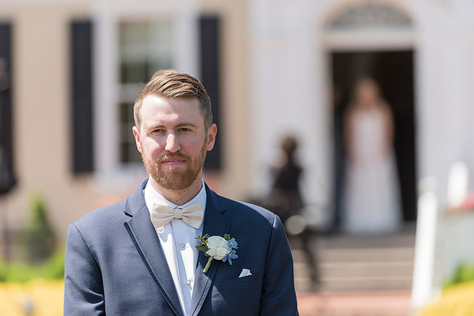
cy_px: 158
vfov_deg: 6.9
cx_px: 237
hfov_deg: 10.3
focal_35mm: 200
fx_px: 2634
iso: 200
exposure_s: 1/1000
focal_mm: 200
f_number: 3.5
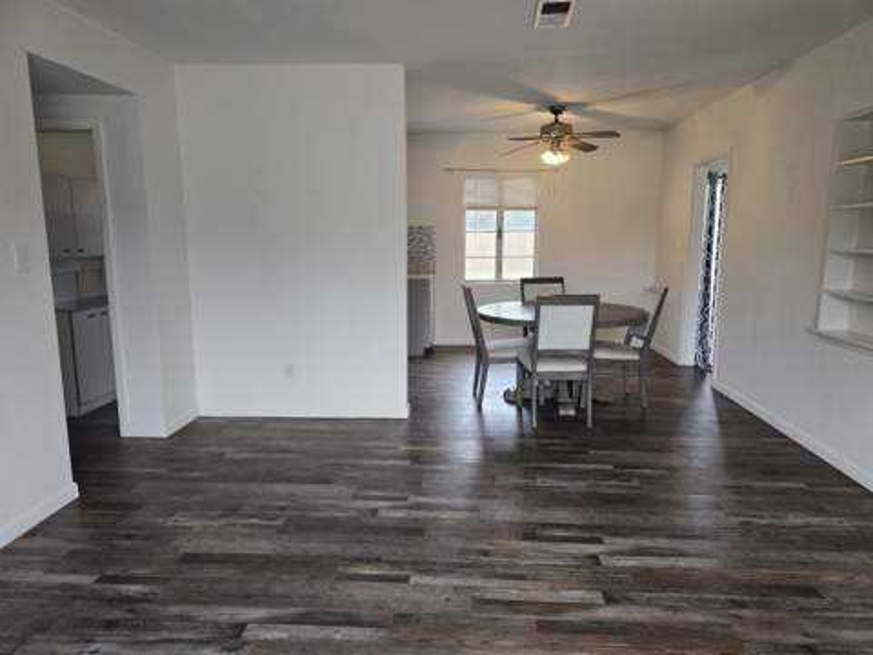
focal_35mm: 23
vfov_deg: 58.9
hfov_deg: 73.9
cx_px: 436
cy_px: 328
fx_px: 580
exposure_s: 1/120
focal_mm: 6.3
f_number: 1.7
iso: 320
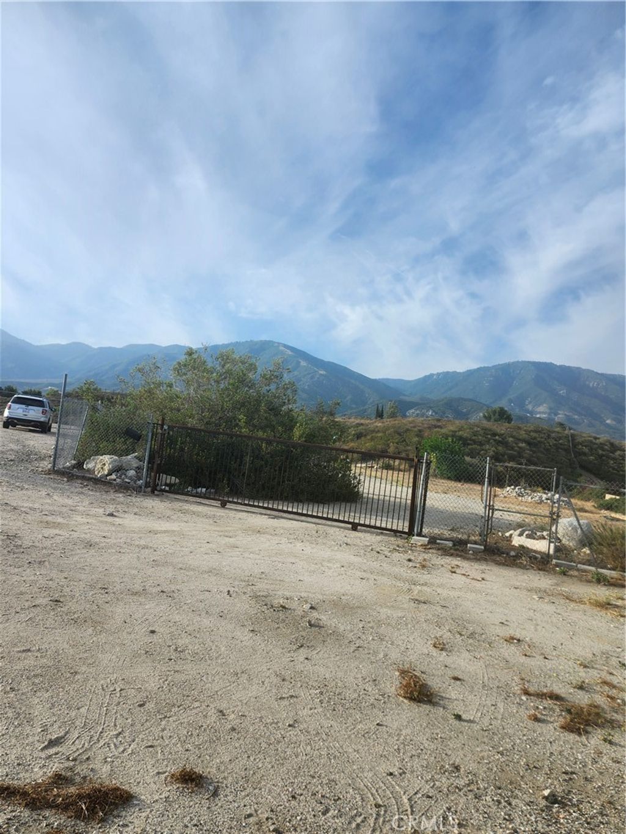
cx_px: 313
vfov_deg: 73.9
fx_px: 554
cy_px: 417
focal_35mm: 23
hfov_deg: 58.9
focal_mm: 5.54
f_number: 1.8
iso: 25
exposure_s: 1/1461
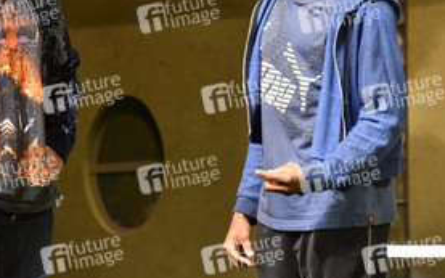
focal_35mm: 315
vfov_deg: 4.2
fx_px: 3819
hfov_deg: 6.7
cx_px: 200
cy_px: 55
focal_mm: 190
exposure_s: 1/125
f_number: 6.3
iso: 1000
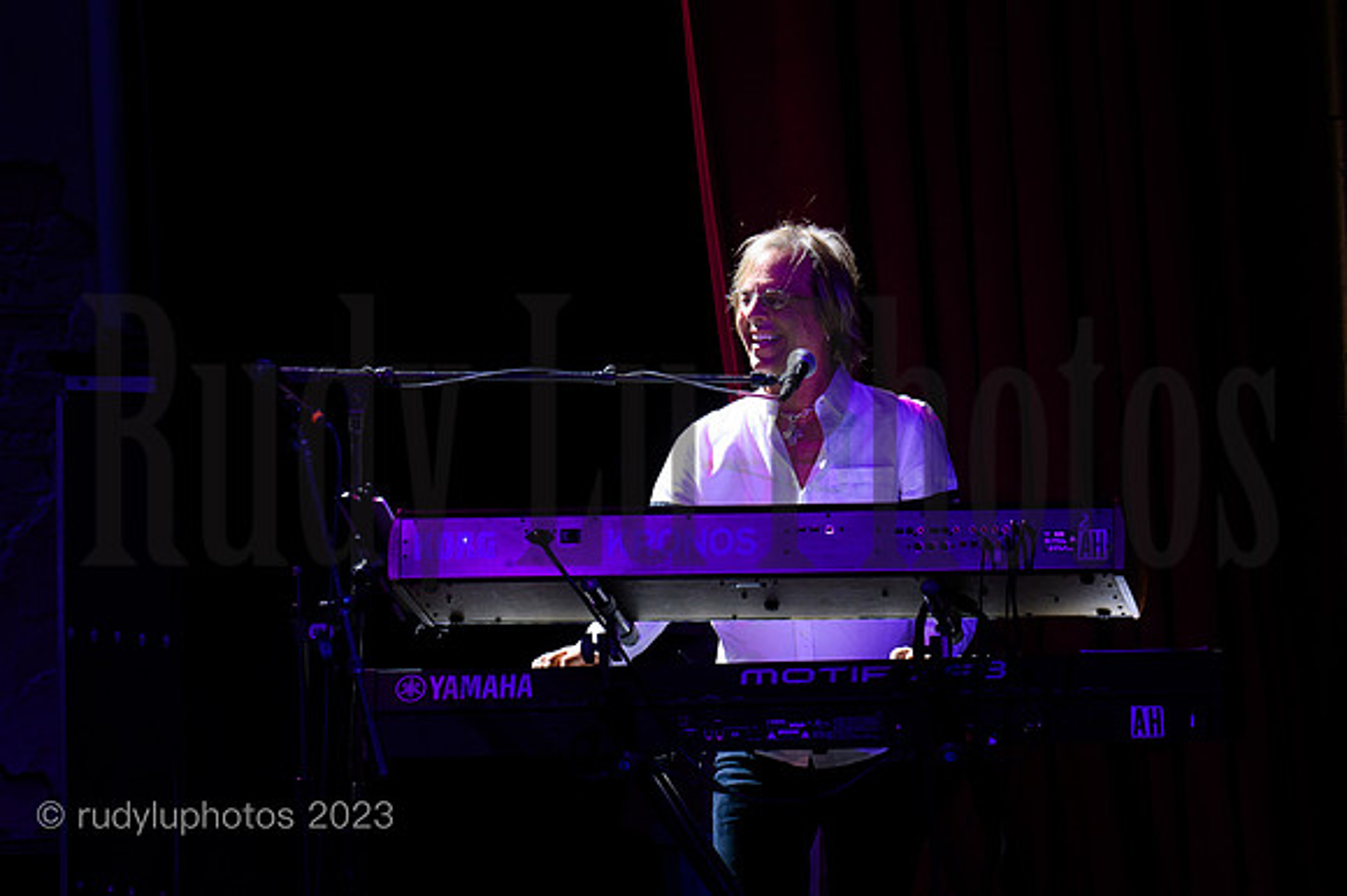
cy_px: 352
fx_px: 9080
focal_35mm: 243
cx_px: 646
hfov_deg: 8.5
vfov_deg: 5.7
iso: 2000
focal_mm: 200
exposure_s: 1/60
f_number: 7.1
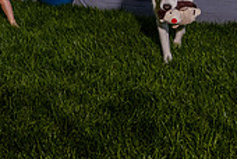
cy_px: -104
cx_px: -120
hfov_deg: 19.1
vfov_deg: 13.6
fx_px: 613
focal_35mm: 93
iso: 125
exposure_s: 1/320
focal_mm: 24
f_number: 5.6
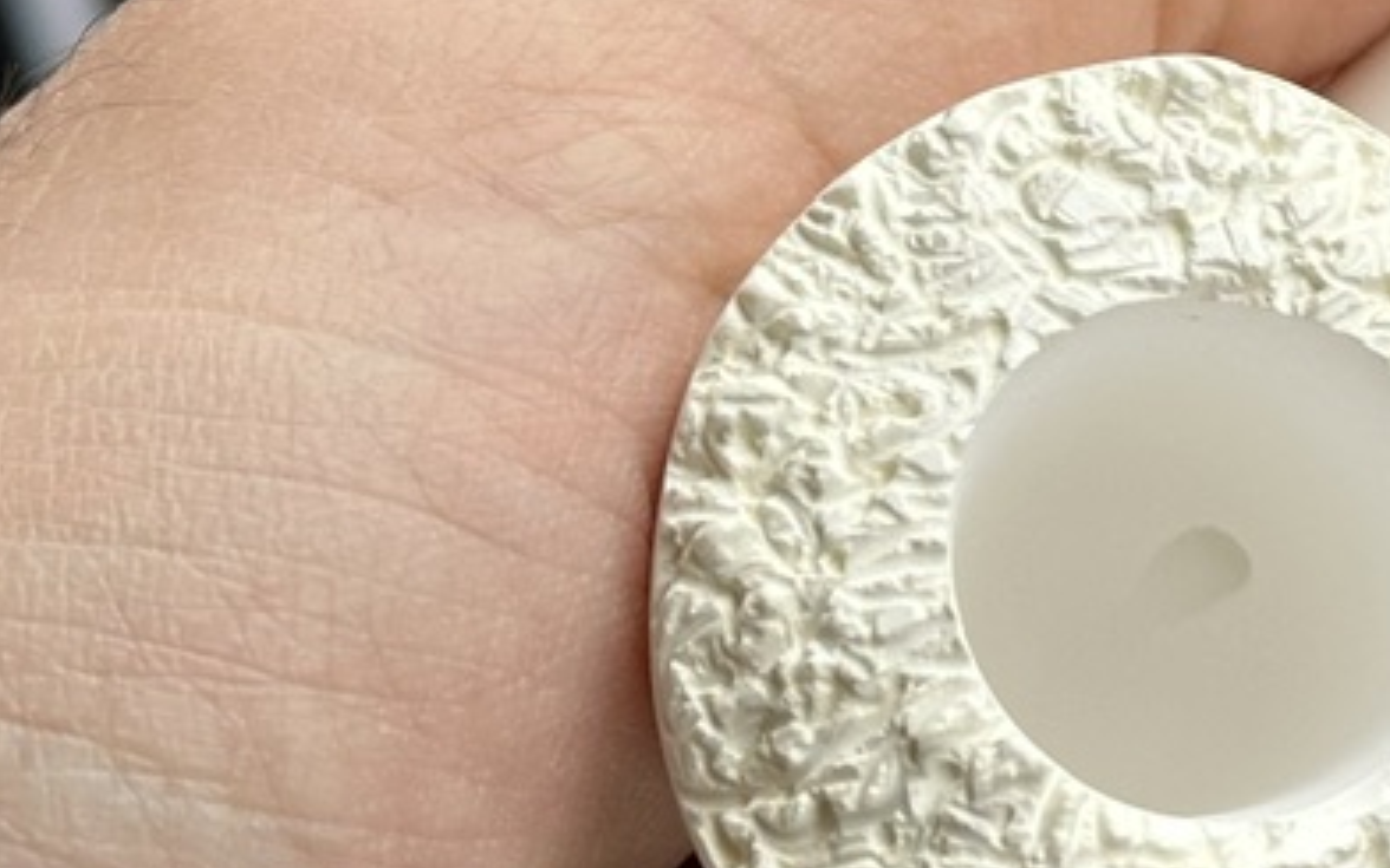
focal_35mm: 166
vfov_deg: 7.8
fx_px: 6288
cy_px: -103
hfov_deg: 12.2
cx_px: 1826
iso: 64
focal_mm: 6.86
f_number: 1.78
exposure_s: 1/1157
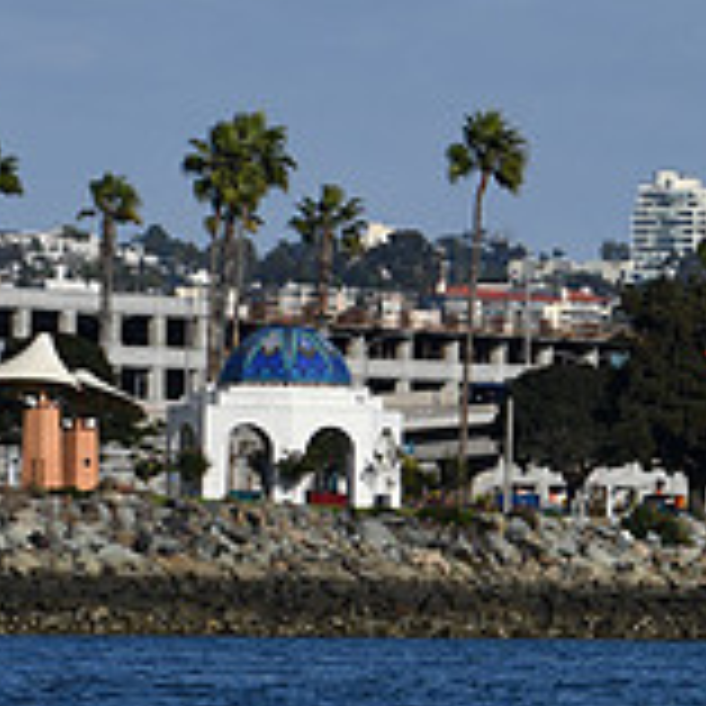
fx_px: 12137
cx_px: 1196
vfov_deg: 3.3
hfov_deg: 3.3
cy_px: 461
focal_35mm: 526
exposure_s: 1/640
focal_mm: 112
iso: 100
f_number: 9
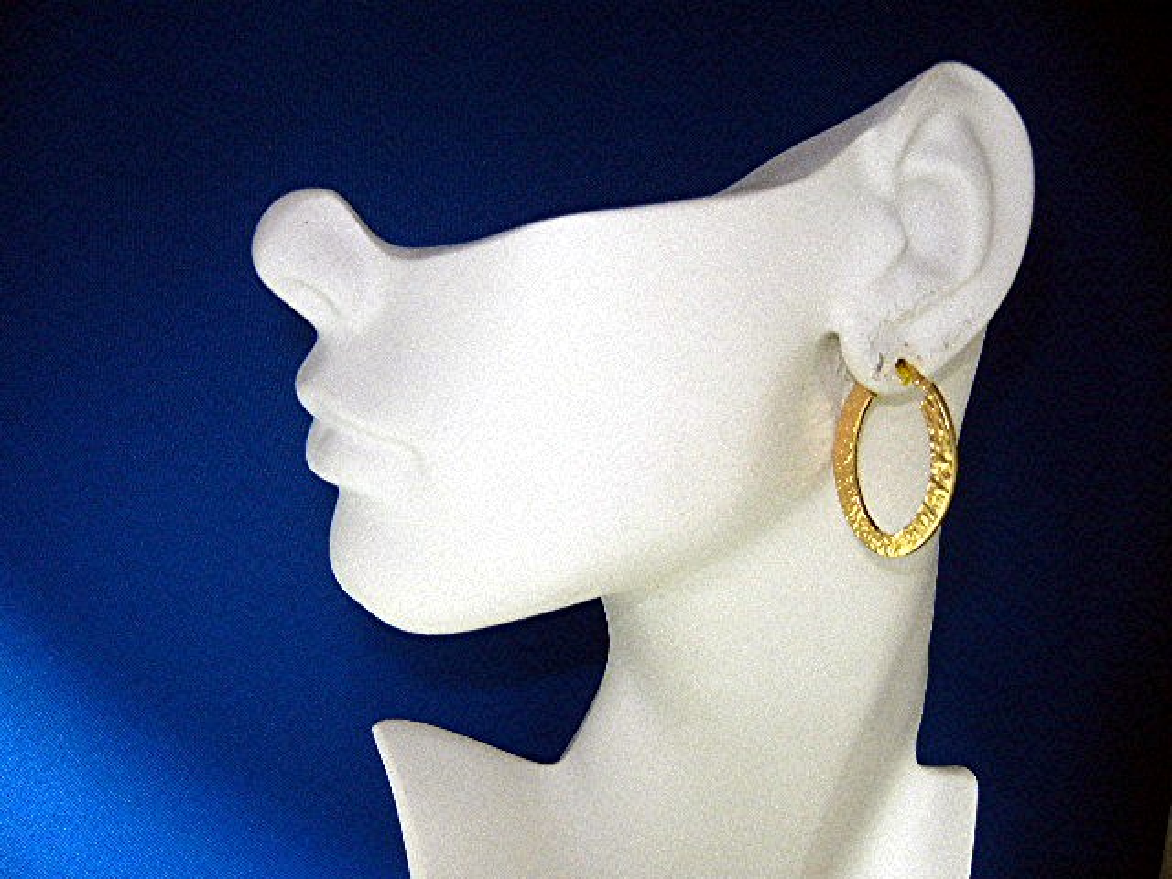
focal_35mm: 30
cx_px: 586
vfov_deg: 46.8
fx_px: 1016
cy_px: 440
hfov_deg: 60.0
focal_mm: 5.4
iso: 294
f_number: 7
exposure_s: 1/30
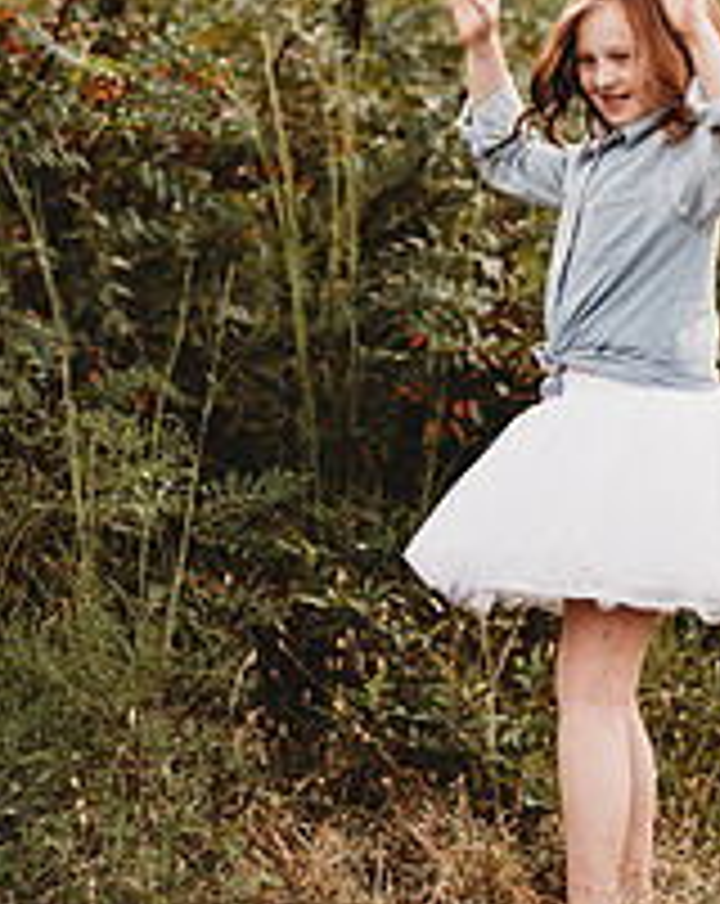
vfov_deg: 10.8
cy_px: 207
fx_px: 4782
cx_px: 630
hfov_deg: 8.6
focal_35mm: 179
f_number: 2.2
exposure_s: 1/200
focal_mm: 85
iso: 125
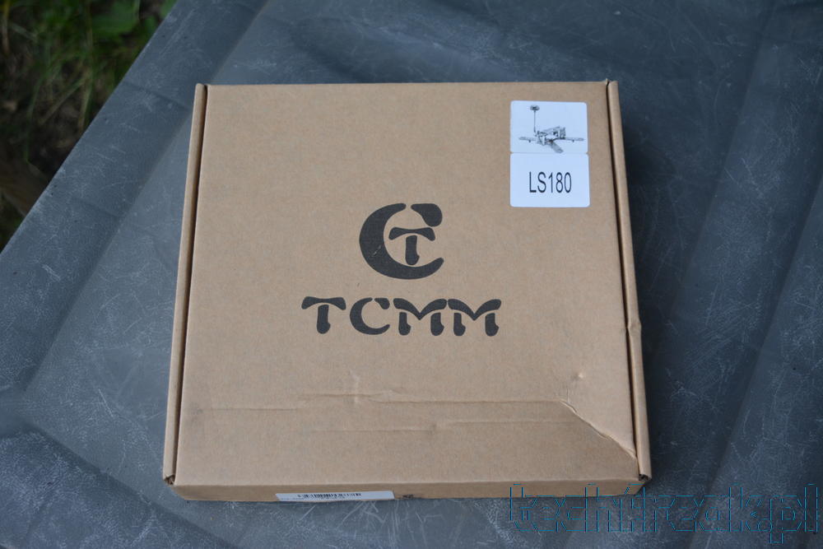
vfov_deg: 30.9
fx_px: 995
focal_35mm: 44
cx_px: 412
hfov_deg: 45.0
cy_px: 274
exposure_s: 1/80
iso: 400
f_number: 4.5
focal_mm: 29
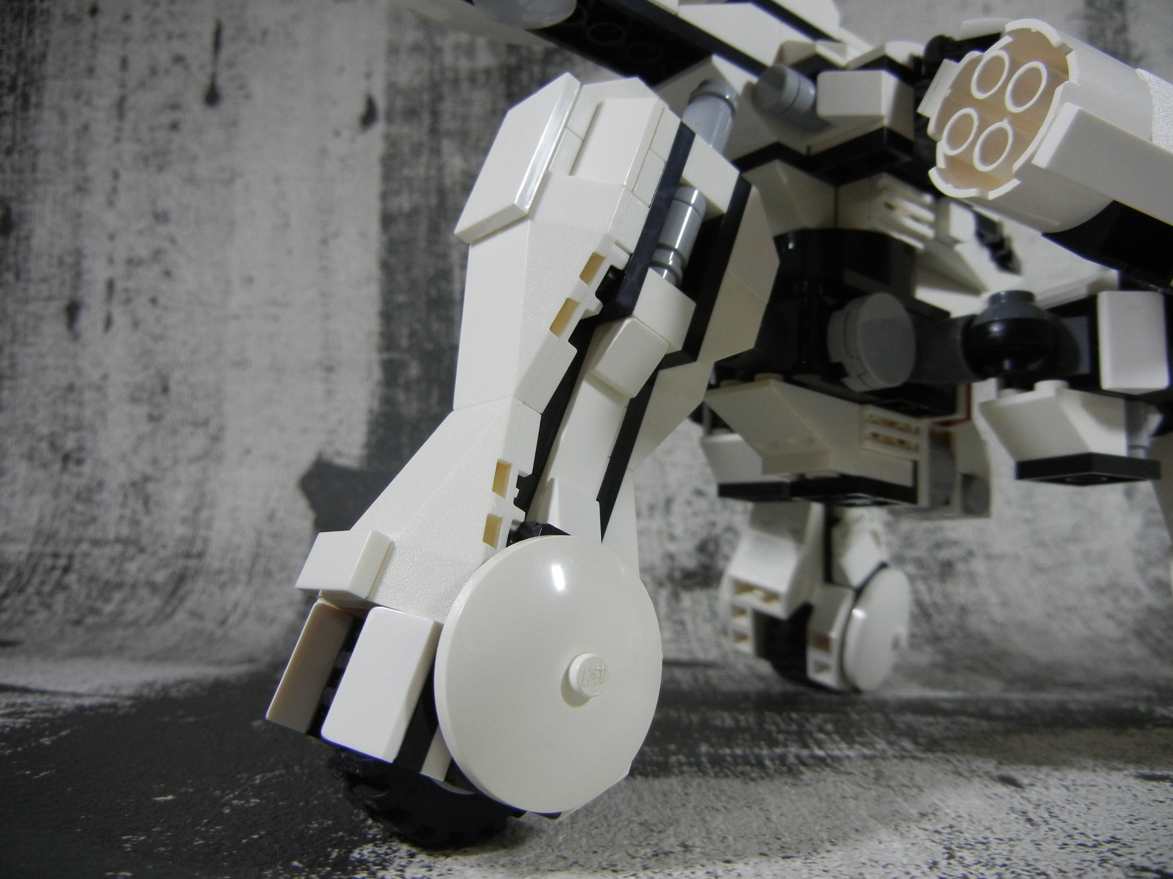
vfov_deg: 46.8
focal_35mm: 30
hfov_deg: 60.0
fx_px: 1017
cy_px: 440
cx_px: 586
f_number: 3.5
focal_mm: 5.4
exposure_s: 1/76
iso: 400
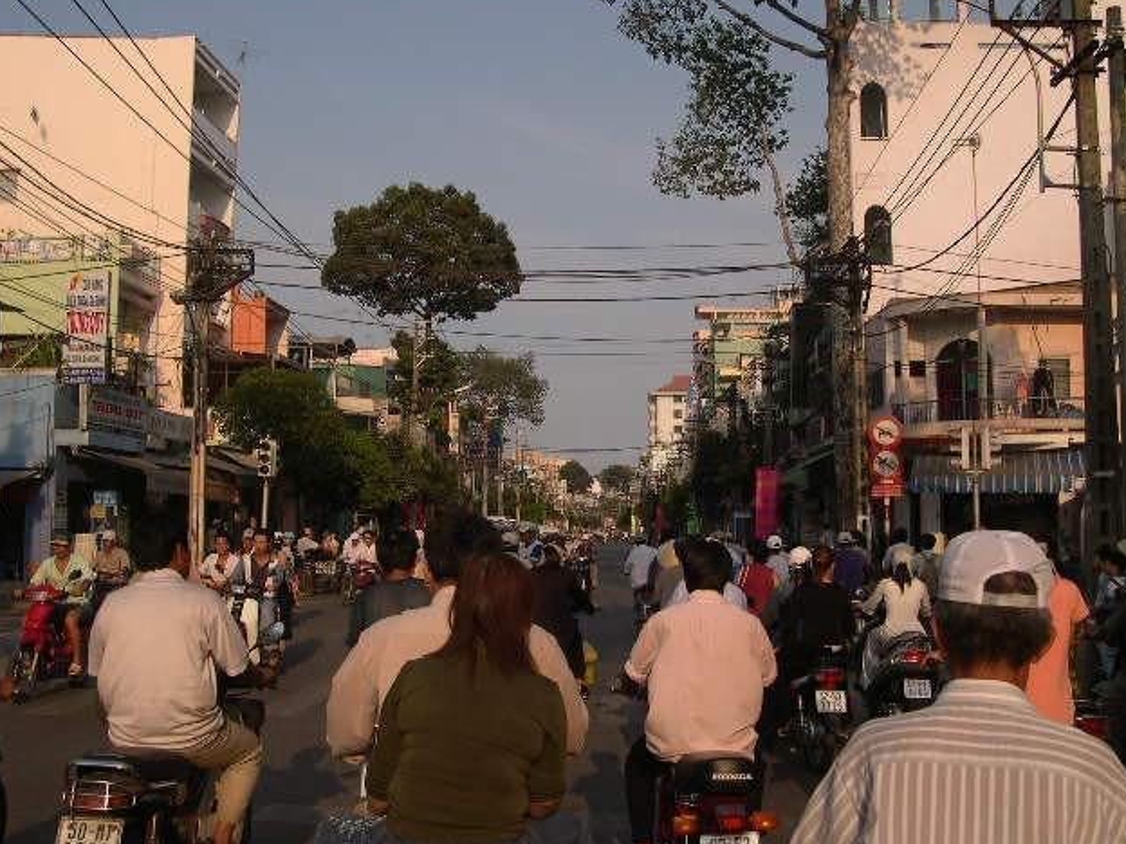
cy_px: 417
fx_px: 1269
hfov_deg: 47.9
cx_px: 574
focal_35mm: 39
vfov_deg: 36.8
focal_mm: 8
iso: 100
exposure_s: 1/241
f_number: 7.6
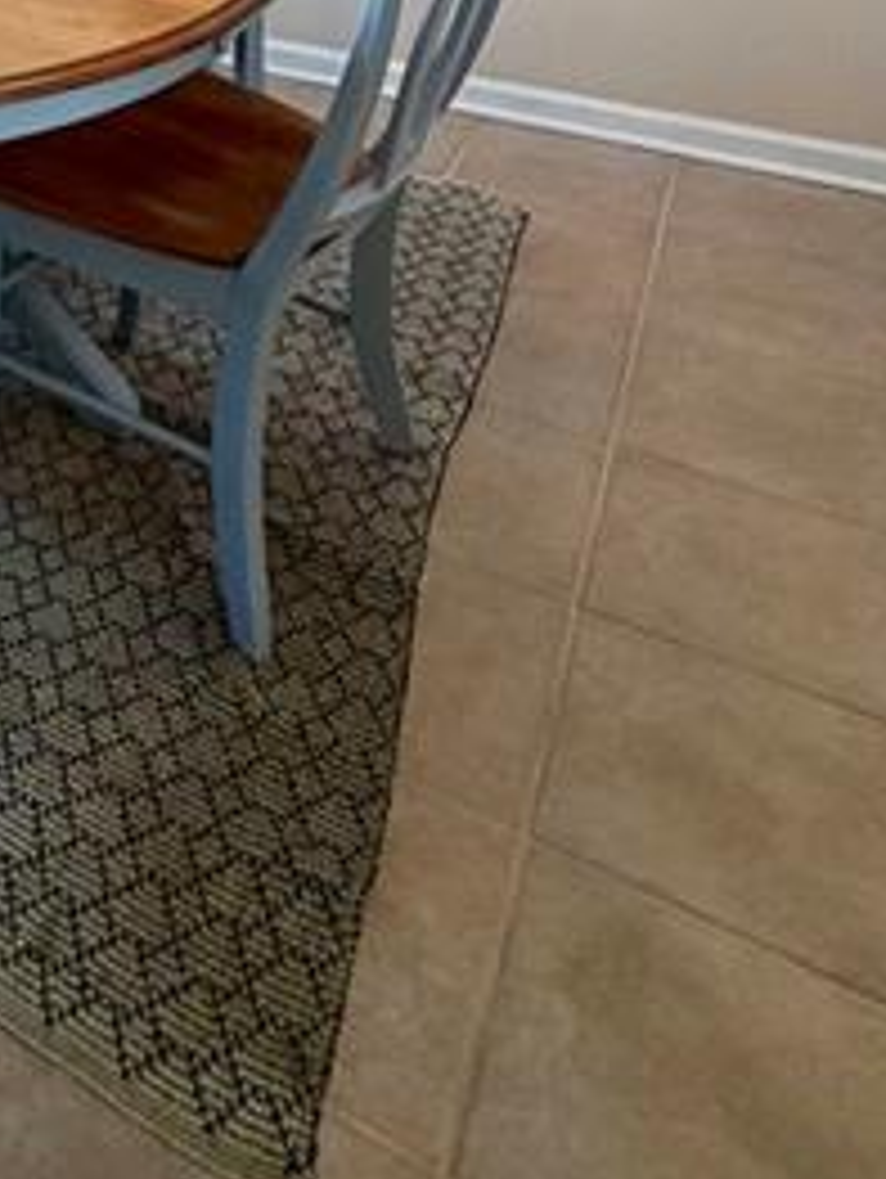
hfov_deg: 29.4
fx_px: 1397
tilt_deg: -13.1
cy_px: -148
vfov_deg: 37.5
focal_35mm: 41
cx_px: -220
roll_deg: +2.2
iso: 200
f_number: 2.2
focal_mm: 2.22
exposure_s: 1/120
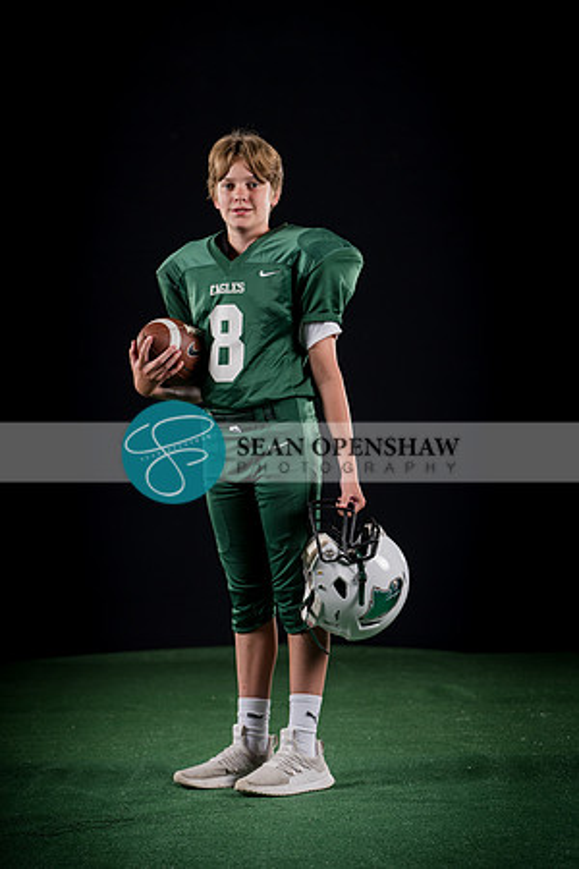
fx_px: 2364
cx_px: 290
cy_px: 434
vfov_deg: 20.8
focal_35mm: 98
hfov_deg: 14.0
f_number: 4
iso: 200
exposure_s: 1/160
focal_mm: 98
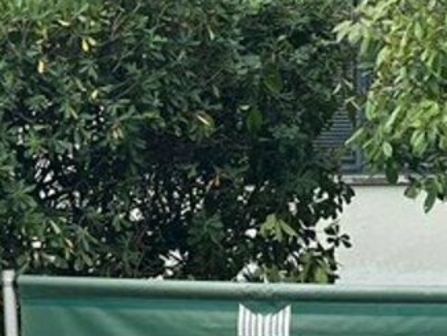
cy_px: 582
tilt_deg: -6.8
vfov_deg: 5.2
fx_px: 3669
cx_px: -45
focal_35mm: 284
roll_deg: +0.1
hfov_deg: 6.9
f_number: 2.8
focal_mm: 9
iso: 64
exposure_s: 1/121
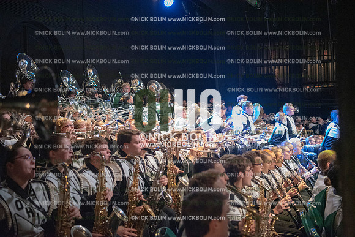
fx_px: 493
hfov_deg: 39.6
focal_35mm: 50
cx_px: 178
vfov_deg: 27.0
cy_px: 118
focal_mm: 50
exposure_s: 1/640
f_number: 2.8
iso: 10000
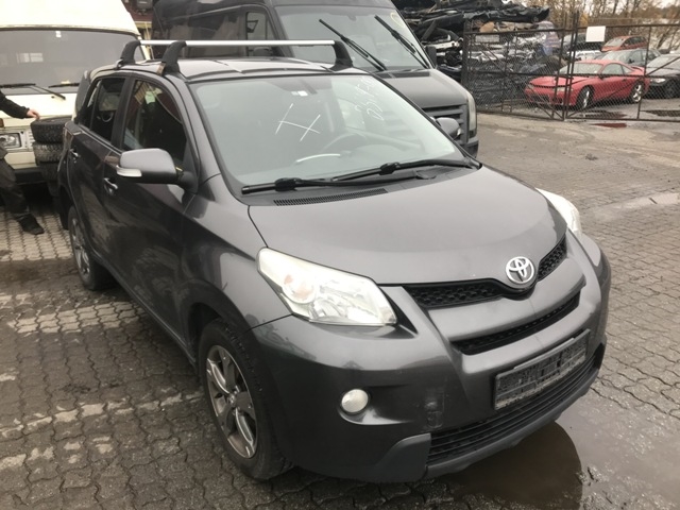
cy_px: 255
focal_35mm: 28
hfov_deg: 63.4
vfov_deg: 49.7
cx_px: 340
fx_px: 550
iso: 32
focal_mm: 3.99
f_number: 1.8
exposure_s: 1/94
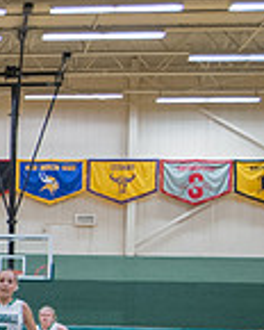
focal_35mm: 116
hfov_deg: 12.2
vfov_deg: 16.3
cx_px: -215
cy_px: 314
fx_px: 1133
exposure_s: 1/400
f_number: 5.6
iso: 8000
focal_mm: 24
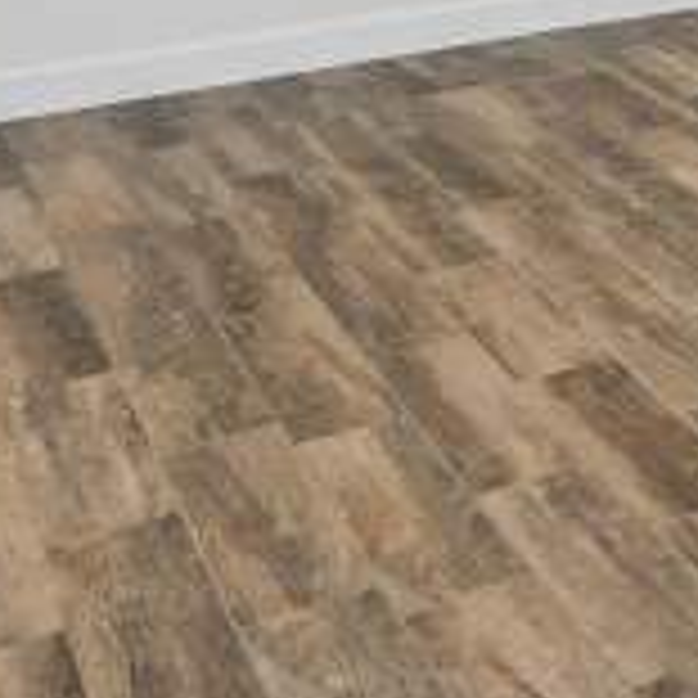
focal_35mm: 79
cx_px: 1450
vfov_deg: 18.5
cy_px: -444
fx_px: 1802
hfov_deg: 16.2
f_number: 10
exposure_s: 1/40
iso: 800
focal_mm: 18
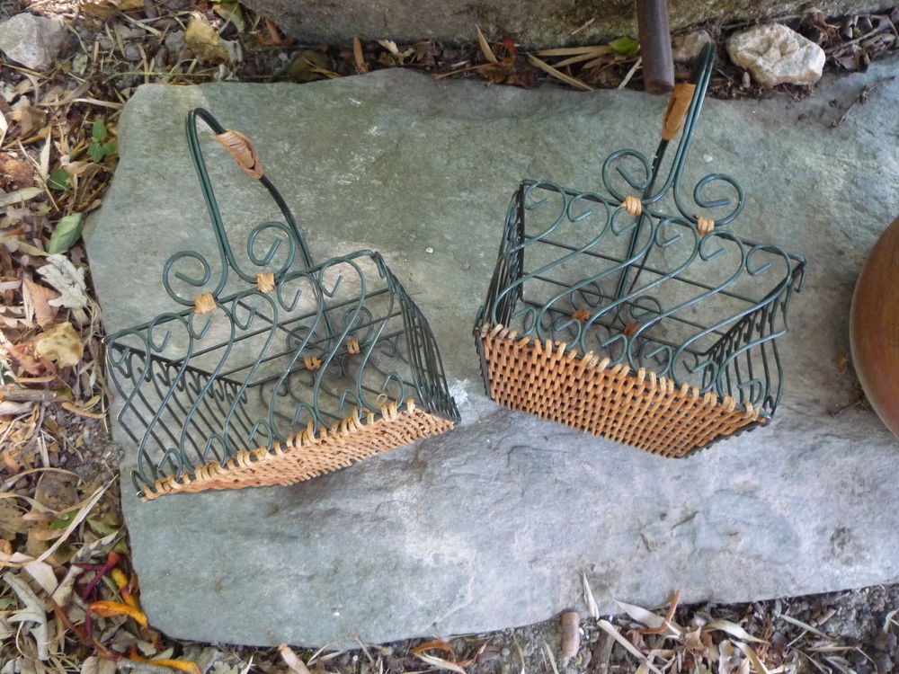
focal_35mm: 30
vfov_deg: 46.8
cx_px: 450
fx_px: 779
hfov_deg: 60.0
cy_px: 337
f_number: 3.3
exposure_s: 1/30
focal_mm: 5.2
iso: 320
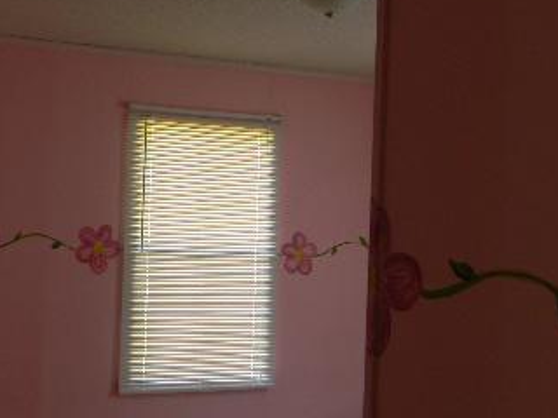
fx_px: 903
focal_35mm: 56
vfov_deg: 26.1
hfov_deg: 34.1
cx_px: 192
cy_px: 225
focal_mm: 5
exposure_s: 1/9.1
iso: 80
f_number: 3.5
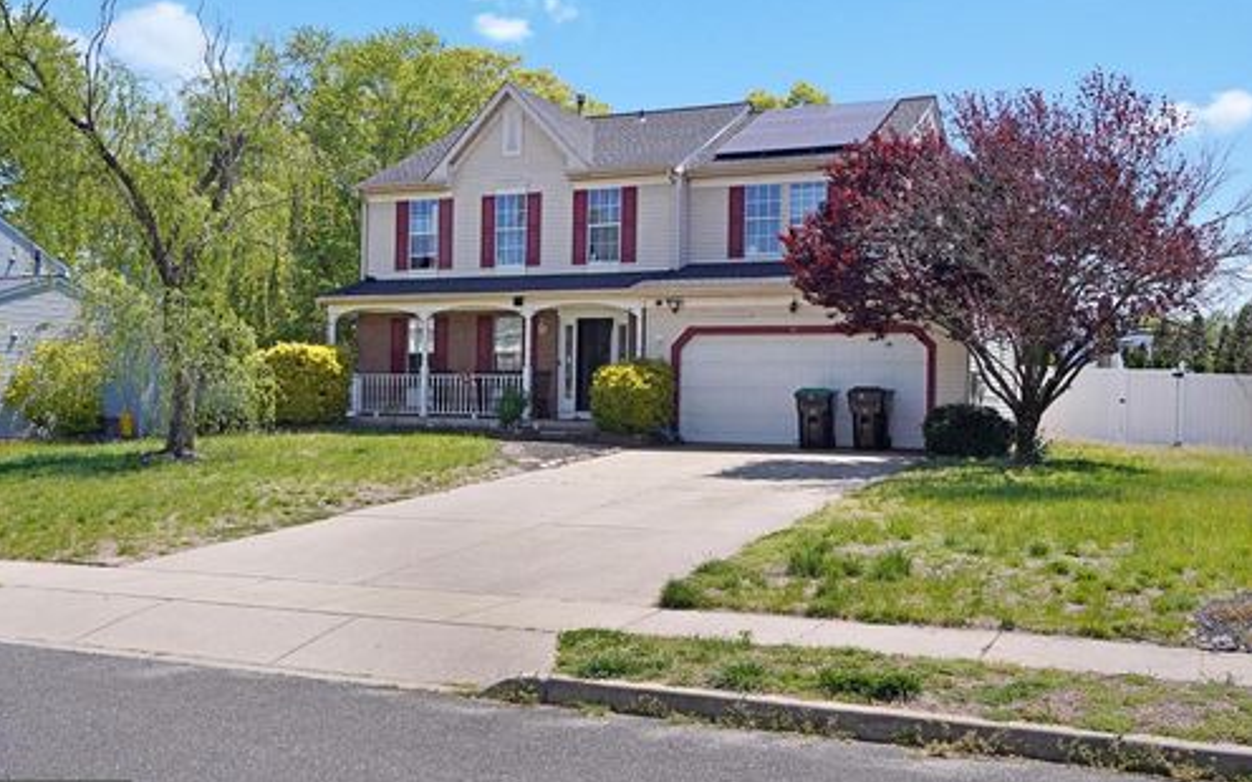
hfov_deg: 54.0
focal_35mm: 36
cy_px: 404
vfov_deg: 35.3
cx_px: 626
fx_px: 1228
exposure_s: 1/400
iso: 250
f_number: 8
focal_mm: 35
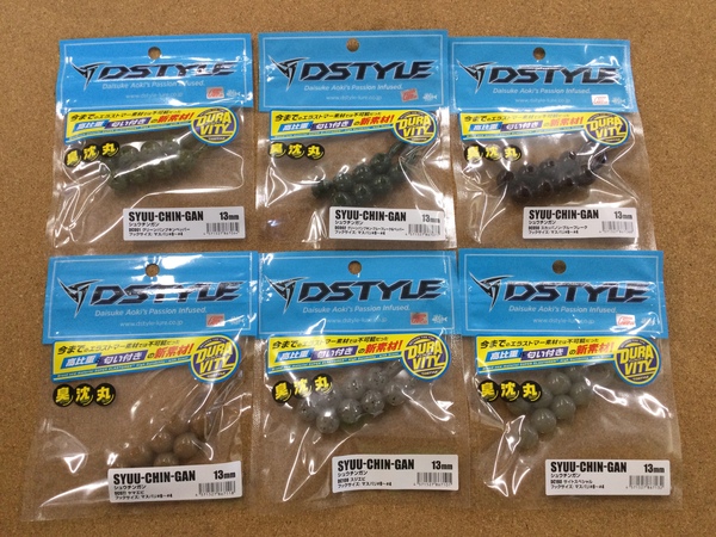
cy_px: 268
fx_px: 641
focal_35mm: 31
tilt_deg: -76.2
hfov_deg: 58.4
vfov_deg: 45.4
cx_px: 358
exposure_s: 1/30
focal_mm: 3.3
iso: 32
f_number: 2.4
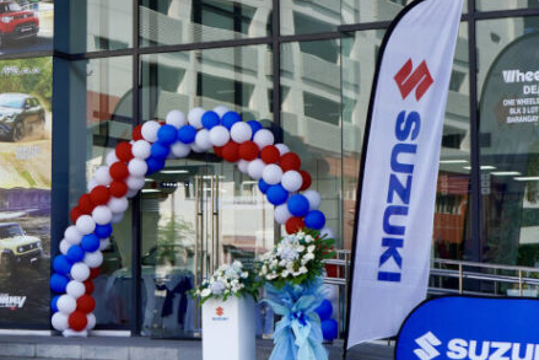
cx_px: 7
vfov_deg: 13.9
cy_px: 109
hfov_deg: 20.2
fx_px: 1468
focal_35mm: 98
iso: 100
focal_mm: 28
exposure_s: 1/200
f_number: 4
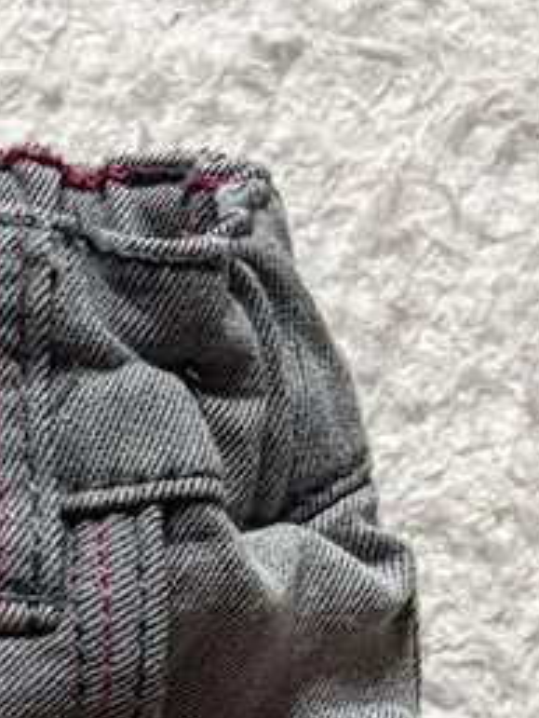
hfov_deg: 8.5
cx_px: -436
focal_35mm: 167
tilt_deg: -89.1
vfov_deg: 10.4
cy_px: 1669
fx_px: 3464
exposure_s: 1/60
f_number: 1.6
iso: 320
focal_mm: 5.96
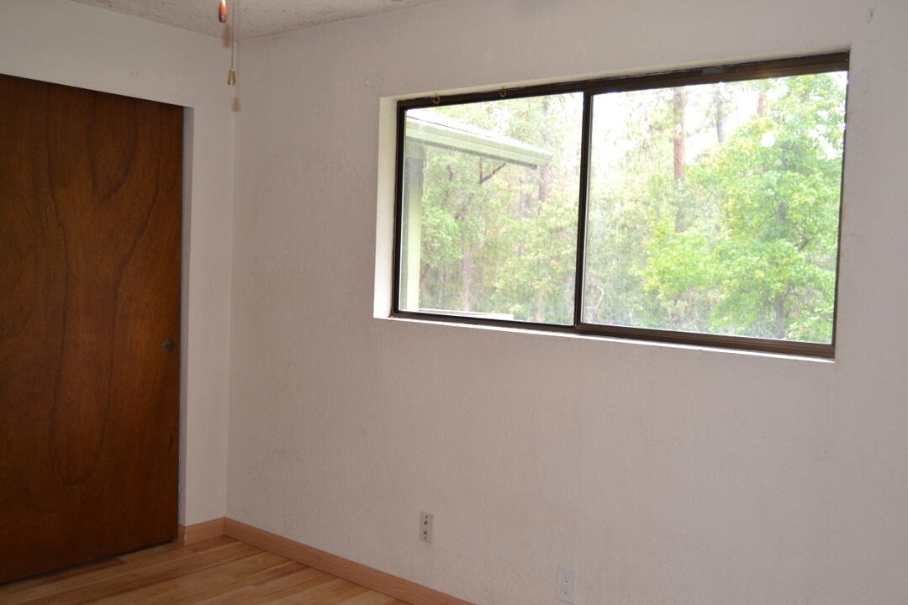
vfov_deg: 38.4
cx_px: 454
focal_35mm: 34
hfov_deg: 55.1
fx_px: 870
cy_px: 302
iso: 640
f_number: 3.8
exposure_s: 1/60
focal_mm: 23
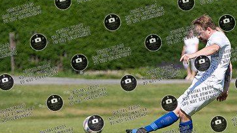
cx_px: 171
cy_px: 74
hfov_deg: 4.3
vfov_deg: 2.4
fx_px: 3122
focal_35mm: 497
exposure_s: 1/1600
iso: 100
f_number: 3.5
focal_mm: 200
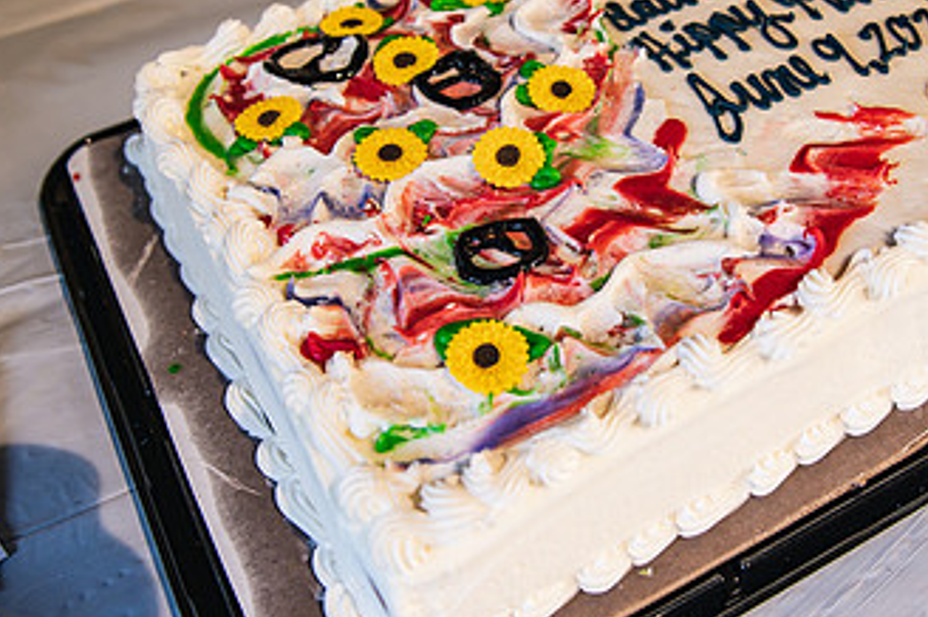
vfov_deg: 29.8
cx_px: 596
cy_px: 261
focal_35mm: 45
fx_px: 1159
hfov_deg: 43.2
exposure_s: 1/100
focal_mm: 24
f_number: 2.8
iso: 320
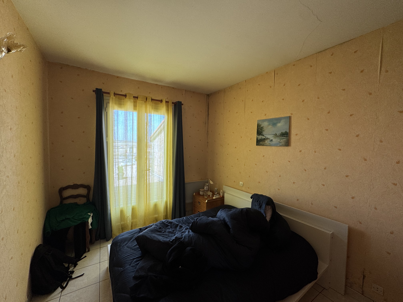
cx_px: 202
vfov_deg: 85.7
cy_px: 151
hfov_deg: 102.1
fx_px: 163
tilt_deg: -2.9
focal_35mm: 14
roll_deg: -1.3
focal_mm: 2.22
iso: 80
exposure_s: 1/99
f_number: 2.2
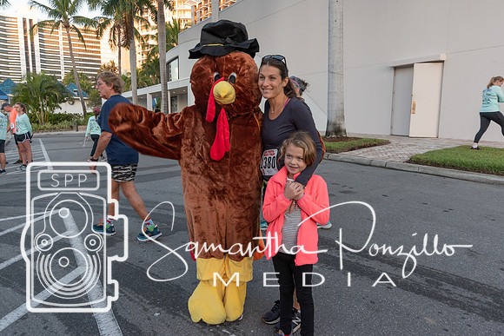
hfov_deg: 70.7
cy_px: 168
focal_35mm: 25
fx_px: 356
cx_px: 252
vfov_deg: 50.6
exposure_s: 1/125
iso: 400
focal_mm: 16
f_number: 5.6
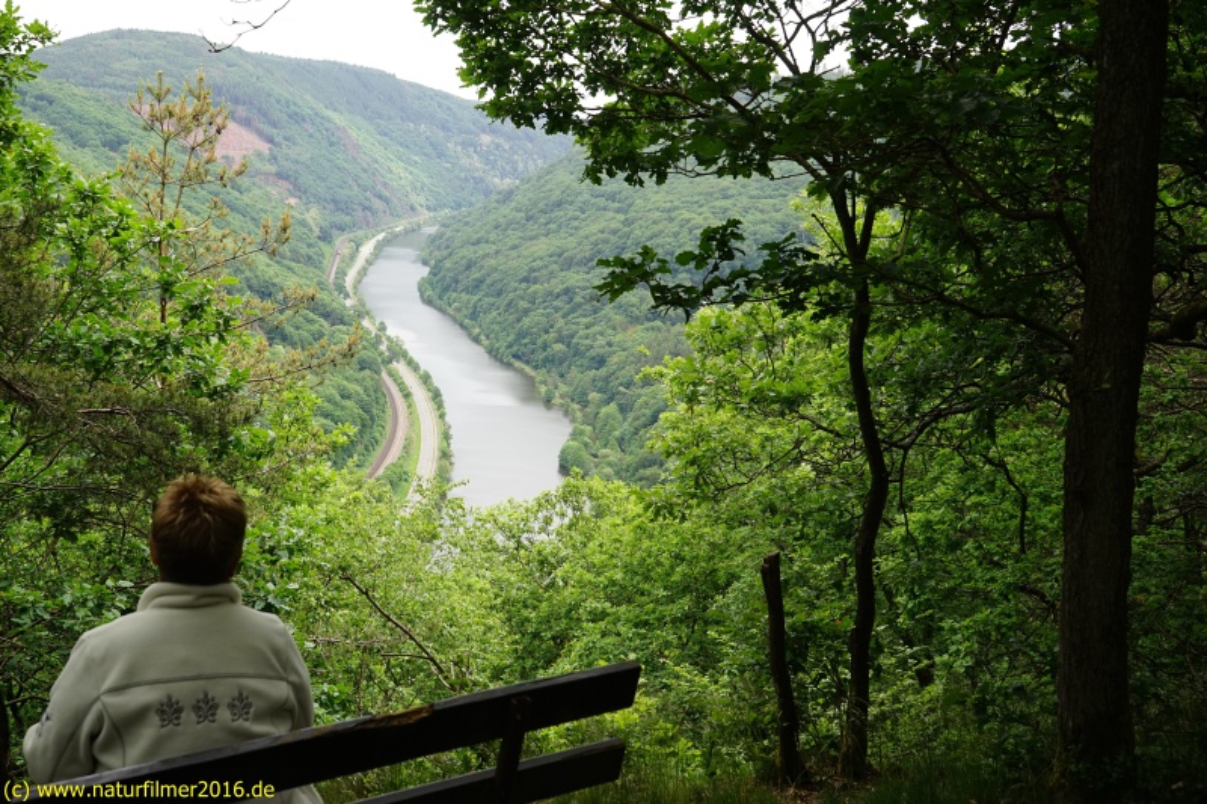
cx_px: 604
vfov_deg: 35.0
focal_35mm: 38
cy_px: 402
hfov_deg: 50.7
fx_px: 1274
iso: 100
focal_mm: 38
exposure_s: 1/100
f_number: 6.3
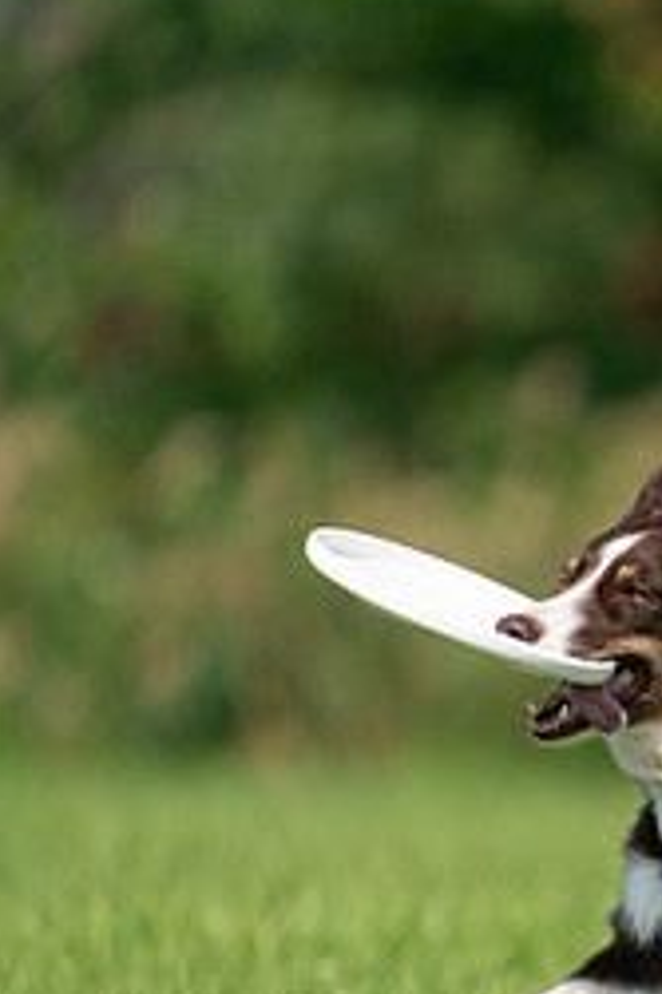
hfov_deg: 1.1
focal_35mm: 1307
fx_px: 36098
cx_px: 1054
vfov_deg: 1.6
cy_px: 711
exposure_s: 1/4000
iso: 1000
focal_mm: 565
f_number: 6.3
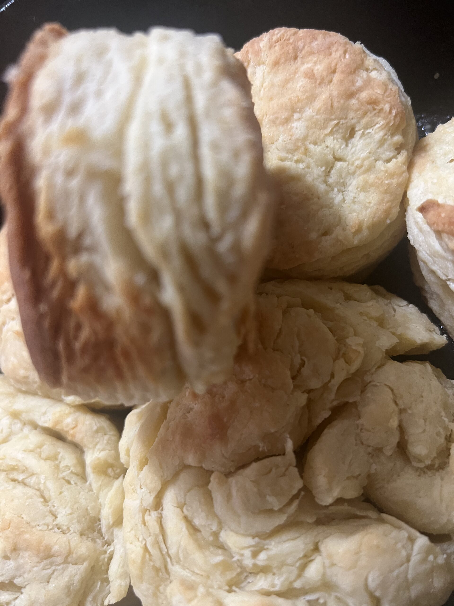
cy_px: 303
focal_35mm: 26
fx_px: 455
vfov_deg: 67.3
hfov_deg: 53.1
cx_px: 227
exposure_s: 1/60
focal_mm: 5.7
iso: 200
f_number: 1.5
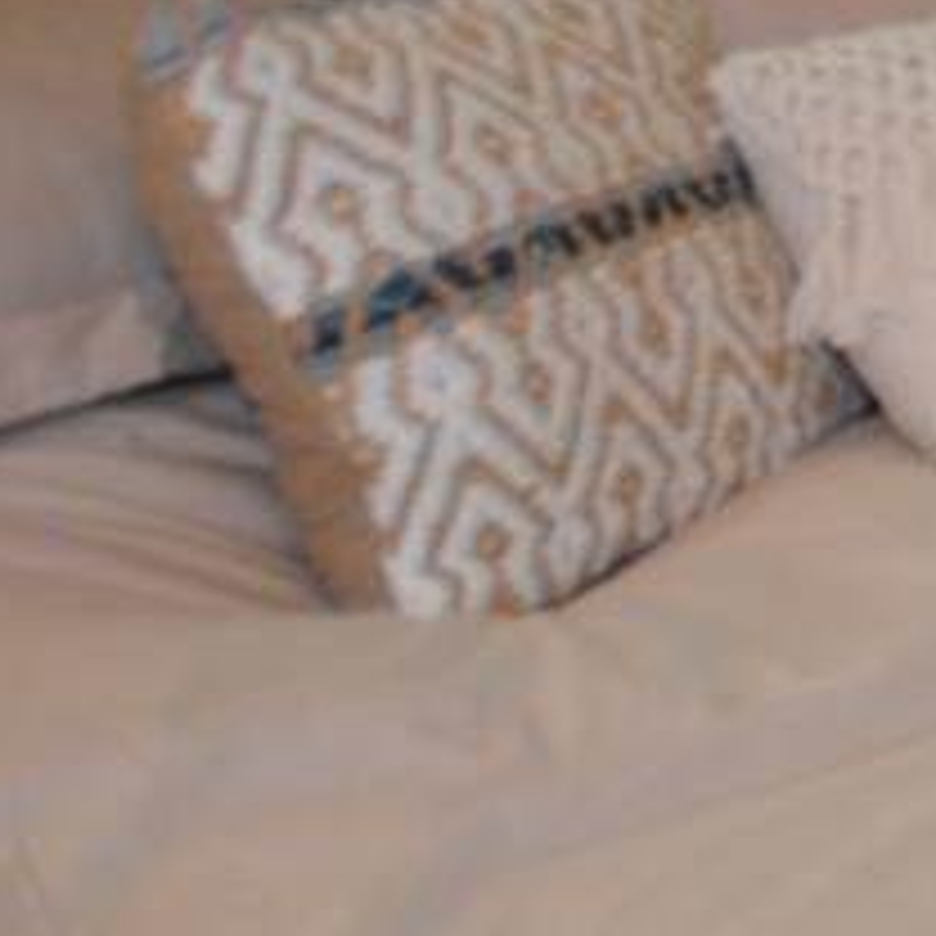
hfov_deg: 12.9
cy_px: -432
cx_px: 2412
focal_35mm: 92
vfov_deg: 17.2
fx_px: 2814
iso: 320
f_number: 4
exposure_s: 1/30
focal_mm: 10
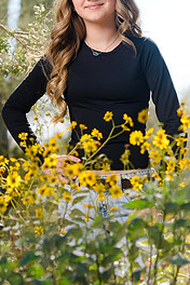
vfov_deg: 10.4
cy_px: 117
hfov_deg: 6.9
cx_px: 74
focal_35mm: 198
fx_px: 1567
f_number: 5.6
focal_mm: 116
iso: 100
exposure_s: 1/250
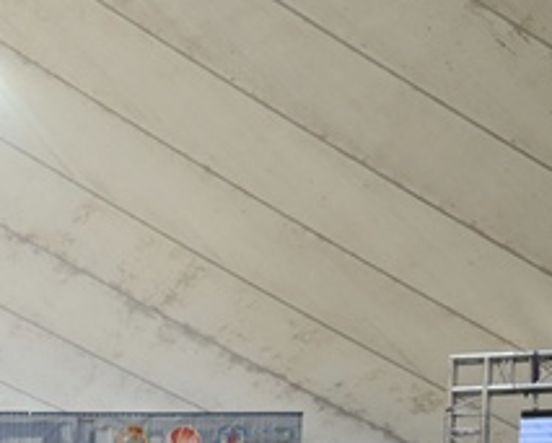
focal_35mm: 102
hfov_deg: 16.0
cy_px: 652
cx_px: -433
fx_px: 1669
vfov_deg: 14.2
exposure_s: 1/250
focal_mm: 29
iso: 640
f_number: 3.5
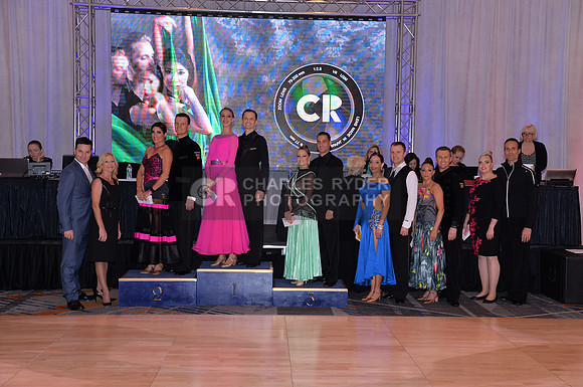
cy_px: 194
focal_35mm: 46
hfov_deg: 42.8
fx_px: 744
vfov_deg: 29.2
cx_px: 292
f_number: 5.6
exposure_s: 1/250
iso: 1600
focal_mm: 46
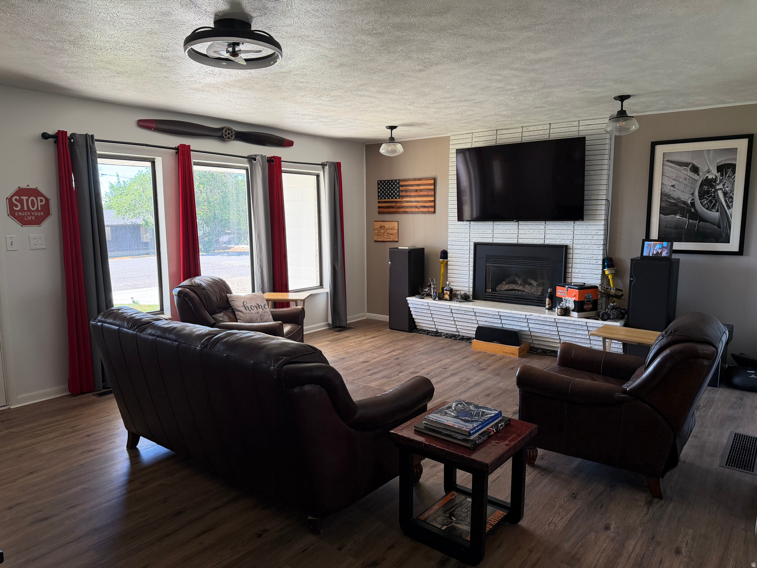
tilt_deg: -7.9
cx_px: 378
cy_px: 284
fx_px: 525
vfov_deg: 56.8
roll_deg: +0.7
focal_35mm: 24
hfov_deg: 71.6
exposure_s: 1/228
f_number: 1.78
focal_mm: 6.76
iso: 160
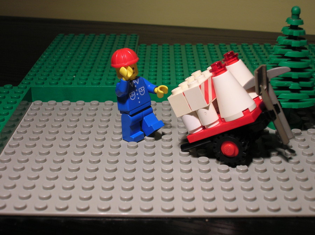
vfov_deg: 23.2
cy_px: 118
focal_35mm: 63
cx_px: 158
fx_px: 573
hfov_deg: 30.8
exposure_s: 1/17.4
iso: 50
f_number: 3.6
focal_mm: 10.4
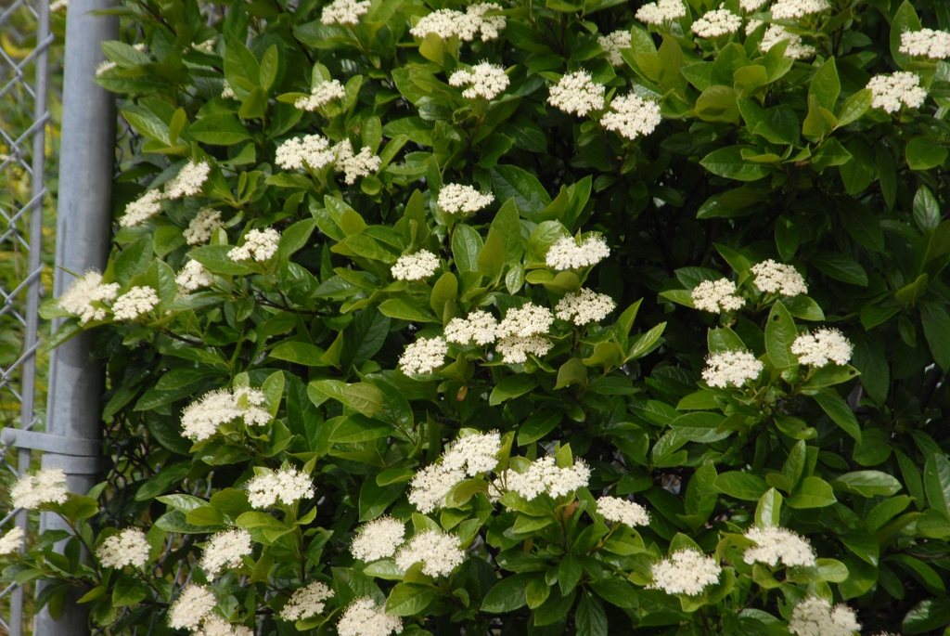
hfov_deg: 5.7
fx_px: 9509
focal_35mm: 360
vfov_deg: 3.8
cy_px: 318
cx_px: 475
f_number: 9
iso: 400
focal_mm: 240
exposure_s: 1/320
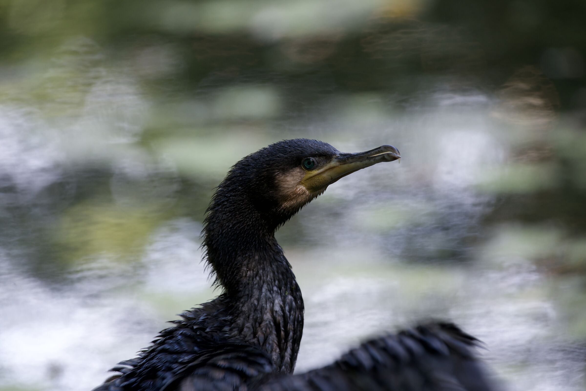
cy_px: 196
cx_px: 293
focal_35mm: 500
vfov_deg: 2.8
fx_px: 8141
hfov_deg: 4.1
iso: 400
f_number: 7.1
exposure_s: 1/40
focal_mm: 500
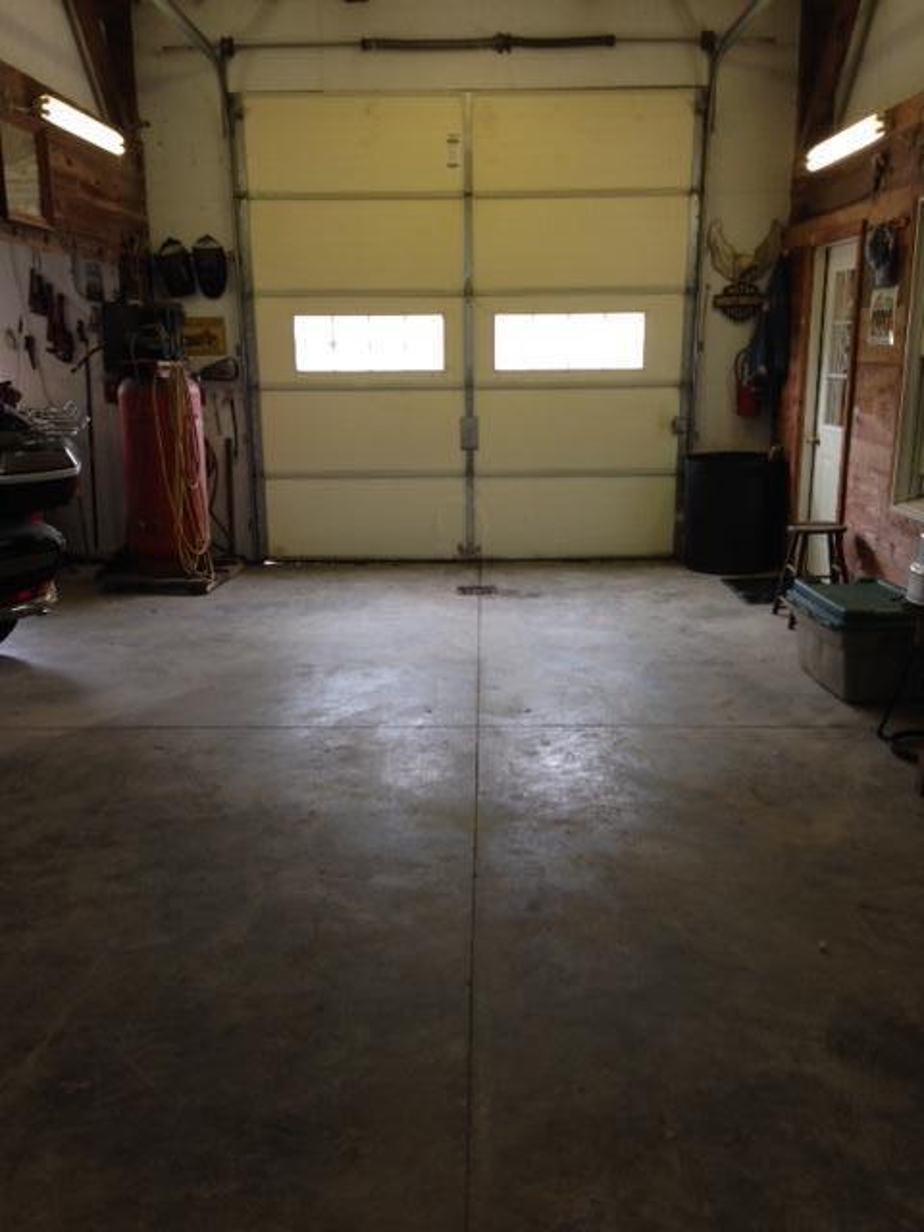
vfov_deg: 55.4
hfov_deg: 42.9
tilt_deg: -12.4
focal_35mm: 33
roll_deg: +0.2
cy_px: 616
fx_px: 1174
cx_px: 462
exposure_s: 1/20
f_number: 2.4
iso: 64
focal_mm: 4.12
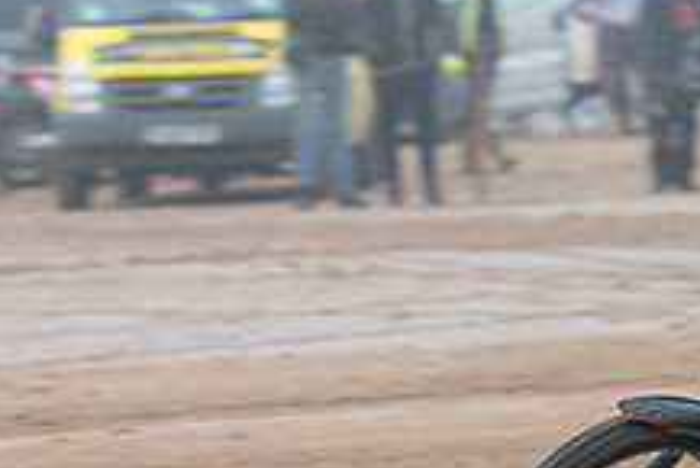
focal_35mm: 584
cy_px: 297
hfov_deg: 3.5
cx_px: 720
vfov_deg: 2.4
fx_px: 11363
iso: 200
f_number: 4
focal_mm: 125
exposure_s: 1/400
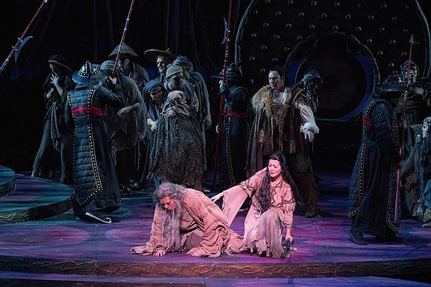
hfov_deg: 10.3
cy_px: 144
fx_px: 2395
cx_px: 216
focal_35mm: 200
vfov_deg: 6.9
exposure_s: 1/320
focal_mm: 200
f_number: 9
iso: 20000
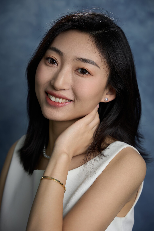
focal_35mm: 70
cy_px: 116
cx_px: 77
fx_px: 449
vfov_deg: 28.8
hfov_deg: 19.5
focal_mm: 70
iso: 160
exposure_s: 1/125
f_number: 4
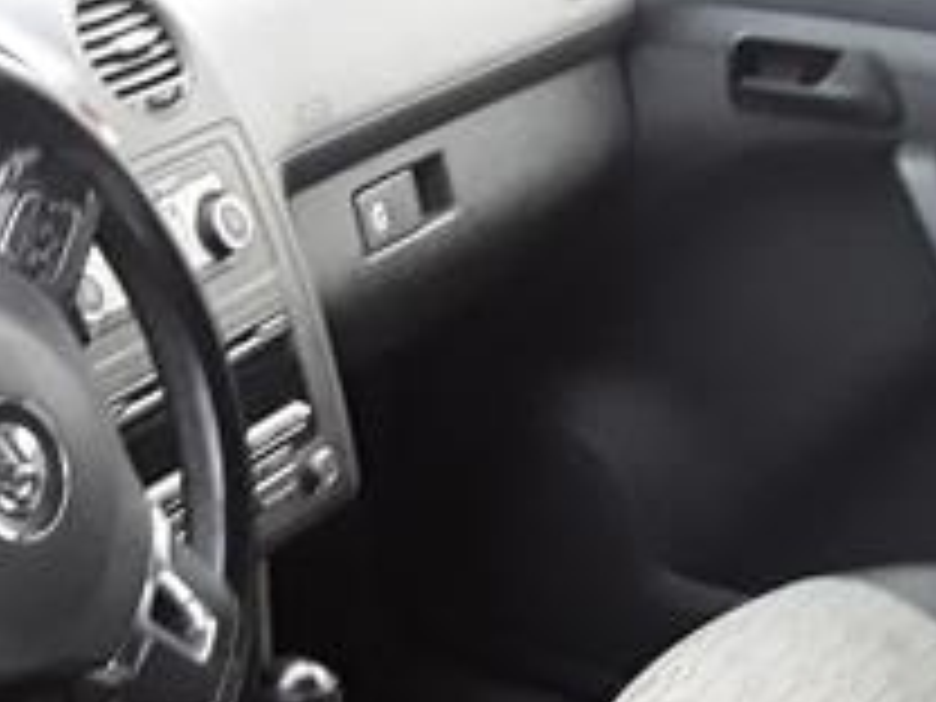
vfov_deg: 17.0
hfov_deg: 21.3
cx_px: -158
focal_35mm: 86
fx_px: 2325
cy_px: 608
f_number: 1.9
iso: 200
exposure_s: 1/33
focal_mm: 2.91
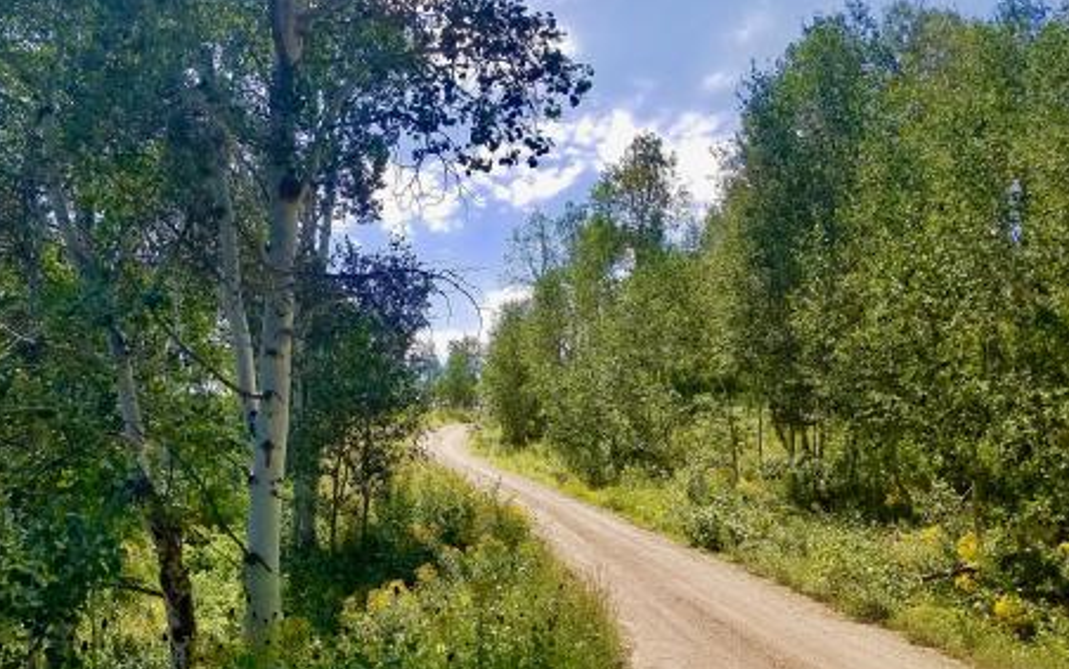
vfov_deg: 32.4
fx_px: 1137
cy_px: 468
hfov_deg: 49.6
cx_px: 369
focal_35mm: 39
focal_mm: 4.2
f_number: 1.7
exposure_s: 1/2320
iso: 50
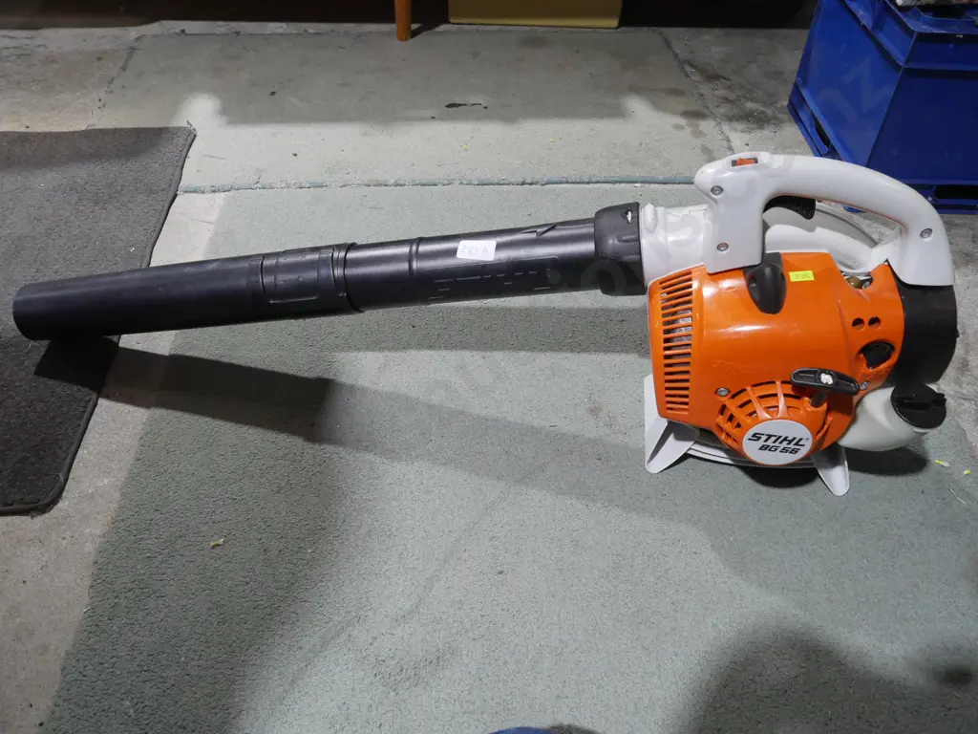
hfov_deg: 63.4
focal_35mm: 28
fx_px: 791
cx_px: 489
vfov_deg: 49.7
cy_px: 367
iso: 2000
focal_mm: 14
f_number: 7.1
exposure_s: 1/60
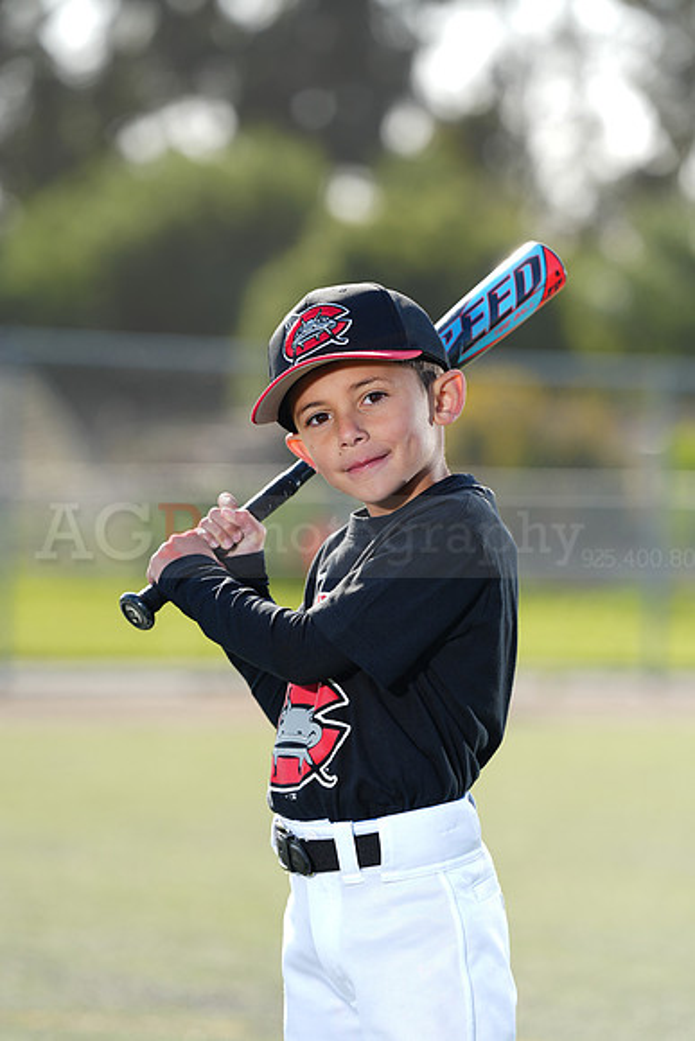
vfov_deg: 10.6
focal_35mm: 194
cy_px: 520
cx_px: 348
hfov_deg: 7.1
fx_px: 5614
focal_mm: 194
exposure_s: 1/250
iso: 64
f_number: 4.5
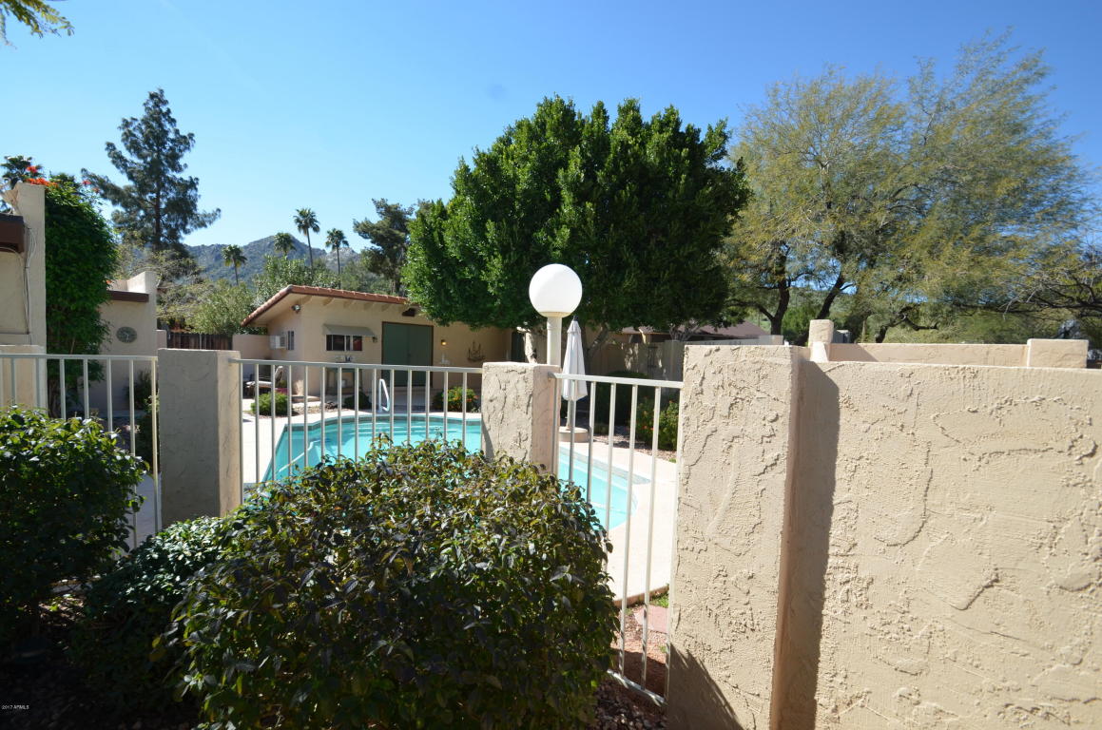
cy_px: 365
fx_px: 458
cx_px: 551
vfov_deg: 77.1
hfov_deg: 100.5
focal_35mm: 15
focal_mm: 10
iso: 140
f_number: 8
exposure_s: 1/250
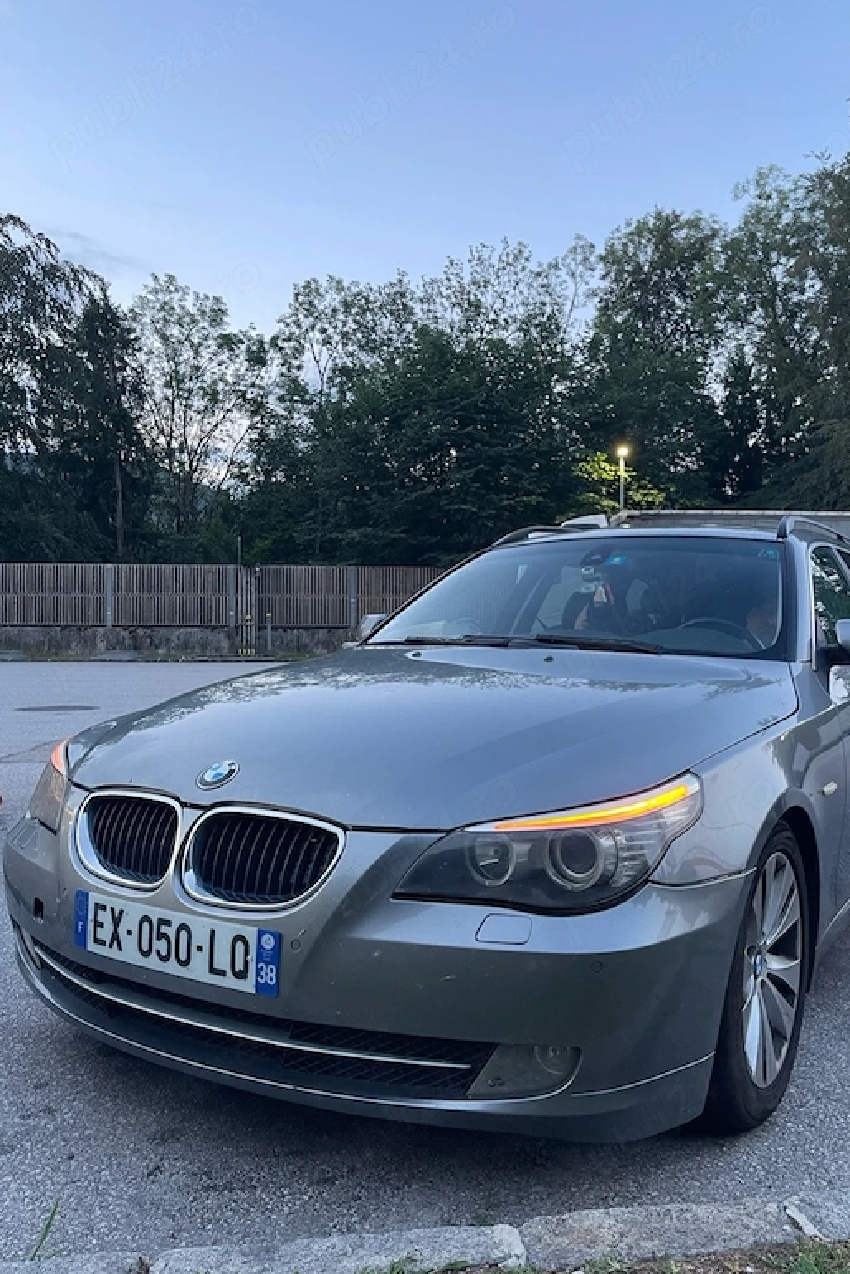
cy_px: 639
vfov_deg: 67.4
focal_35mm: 27
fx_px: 955
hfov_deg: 47.9
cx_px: 476
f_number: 1.6
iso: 125
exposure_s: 1/60
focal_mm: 5.1
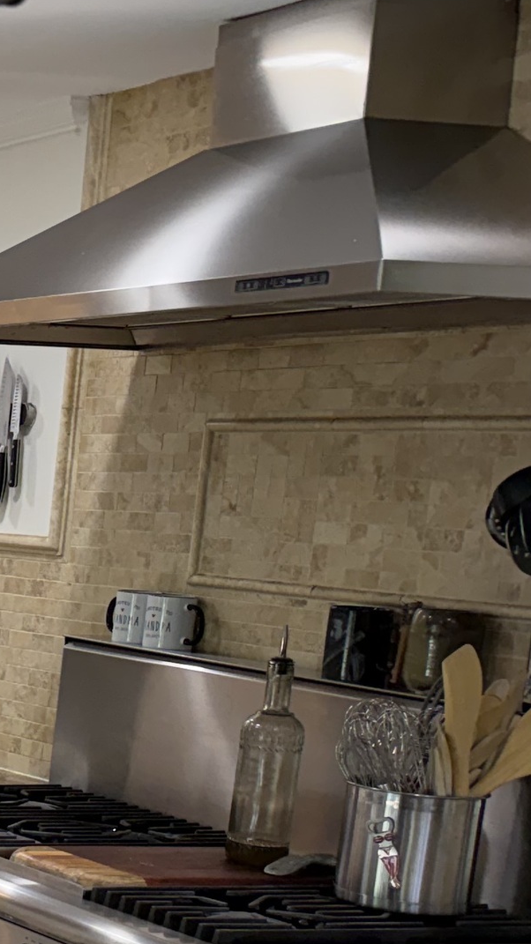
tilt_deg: -8.1
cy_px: 727
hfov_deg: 12.1
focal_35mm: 75
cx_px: -823
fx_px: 1878
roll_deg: -1.9
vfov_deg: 27.8
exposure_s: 1/120
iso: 160
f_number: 1.78
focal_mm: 6.76
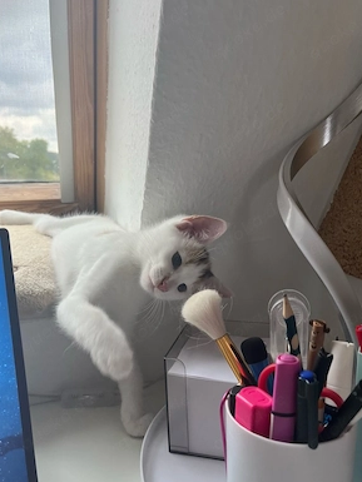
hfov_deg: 51.4
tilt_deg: -14.1
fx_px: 376
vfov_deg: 65.3
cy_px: 240
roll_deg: +3.1
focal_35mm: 27
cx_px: 180
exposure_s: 1/109
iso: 125
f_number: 1.6
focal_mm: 5.1
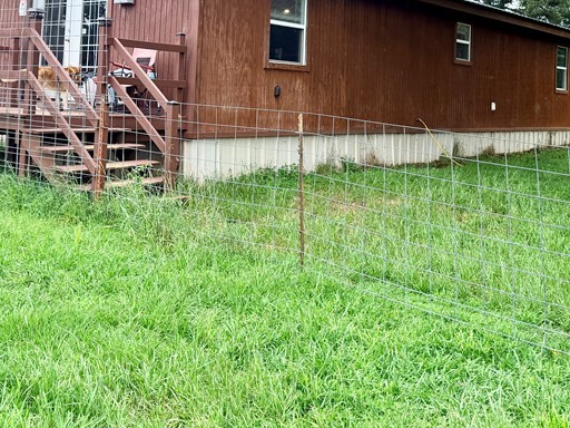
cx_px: 332
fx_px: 790
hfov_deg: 39.5
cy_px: 51
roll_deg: -1.6
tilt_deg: +4.7
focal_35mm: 48
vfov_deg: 29.2
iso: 100
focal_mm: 6.76
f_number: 1.78
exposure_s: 1/1493
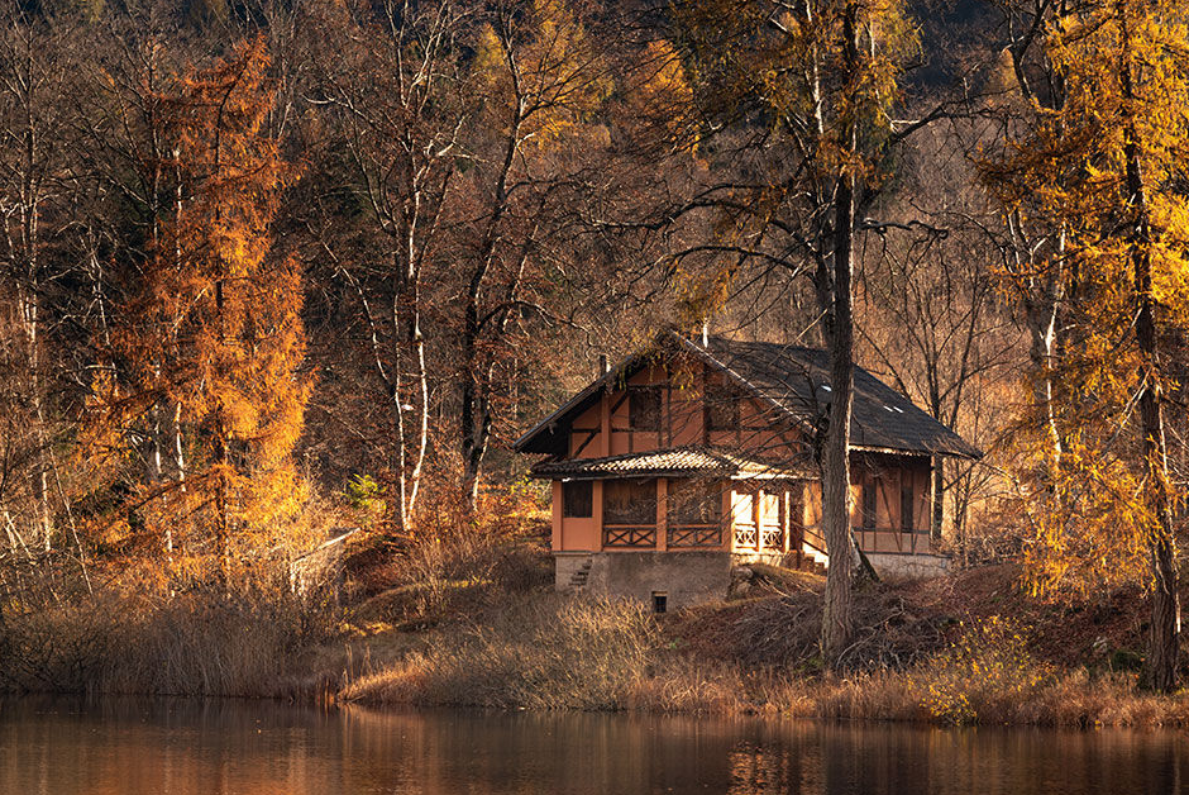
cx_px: 625
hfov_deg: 15.3
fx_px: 4428
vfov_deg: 10.2
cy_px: 444
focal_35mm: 134
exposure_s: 1/60
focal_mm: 105
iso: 100
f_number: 11
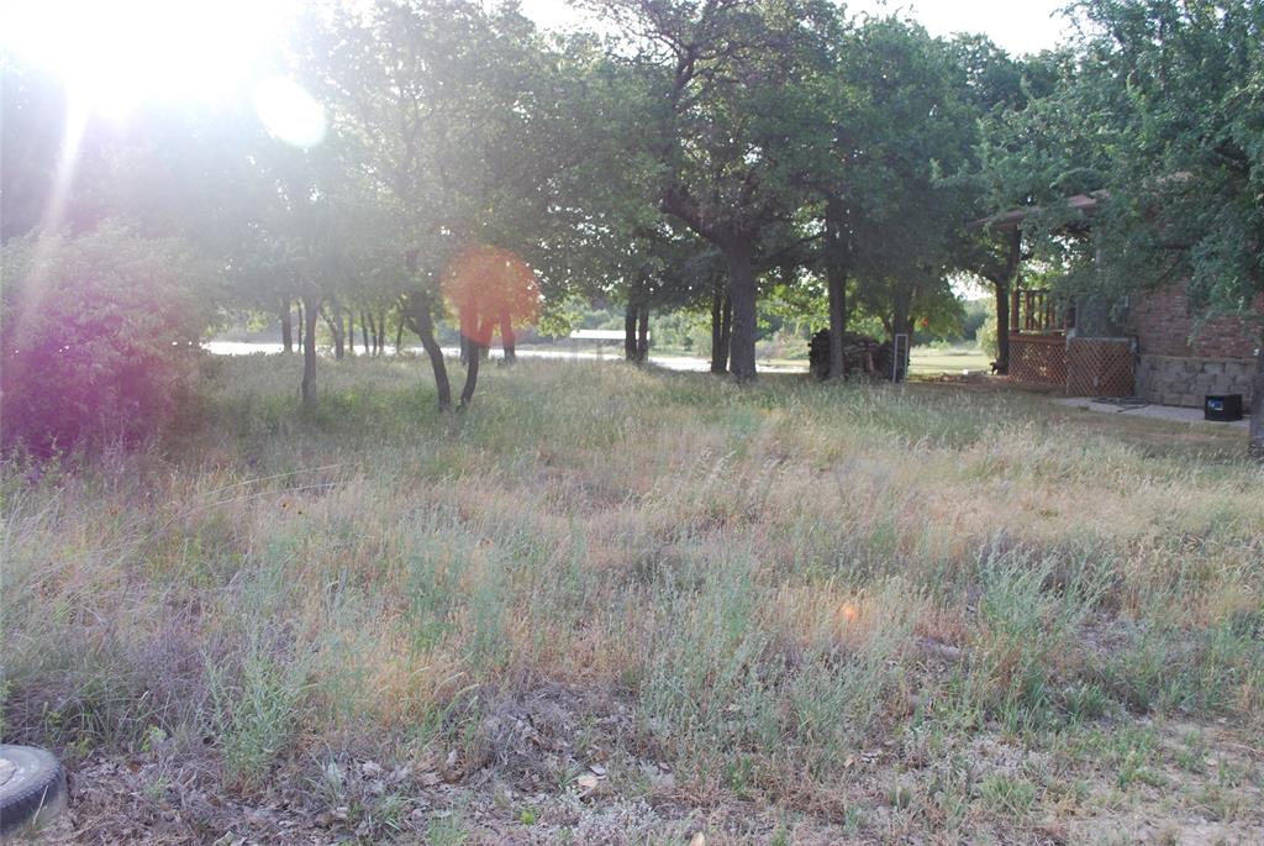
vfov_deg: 43.7
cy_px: 423
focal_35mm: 30
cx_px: 632
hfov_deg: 61.9
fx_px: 1054
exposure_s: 1/125
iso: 160
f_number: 5.6
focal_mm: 20
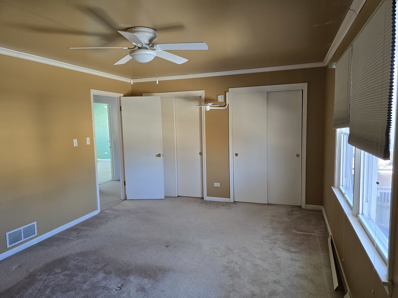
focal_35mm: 23
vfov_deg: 58.9
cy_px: 149
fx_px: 264
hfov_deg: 73.9
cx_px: 199
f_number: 1.7
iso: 200
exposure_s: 1/120
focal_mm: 6.3
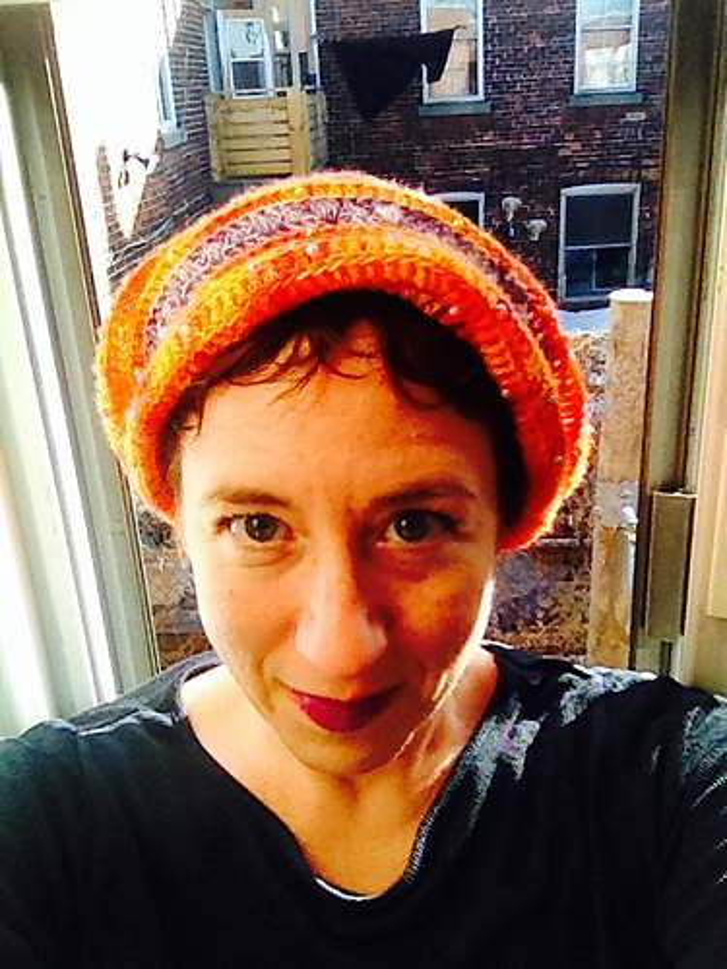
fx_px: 980
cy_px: 484
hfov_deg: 40.7
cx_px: 364
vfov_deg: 52.6
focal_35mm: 35
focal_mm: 1.85
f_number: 2.4
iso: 125
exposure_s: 1/549
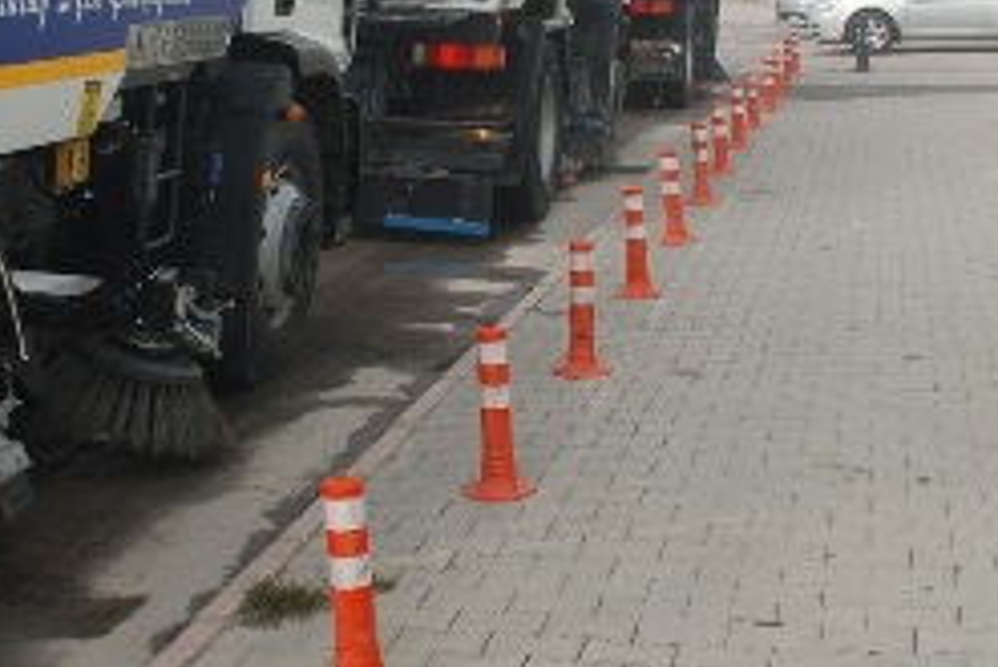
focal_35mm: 70
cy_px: 178
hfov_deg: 28.8
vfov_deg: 19.4
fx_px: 1942
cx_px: 513
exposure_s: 1/125
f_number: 5.6
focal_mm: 18
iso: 100
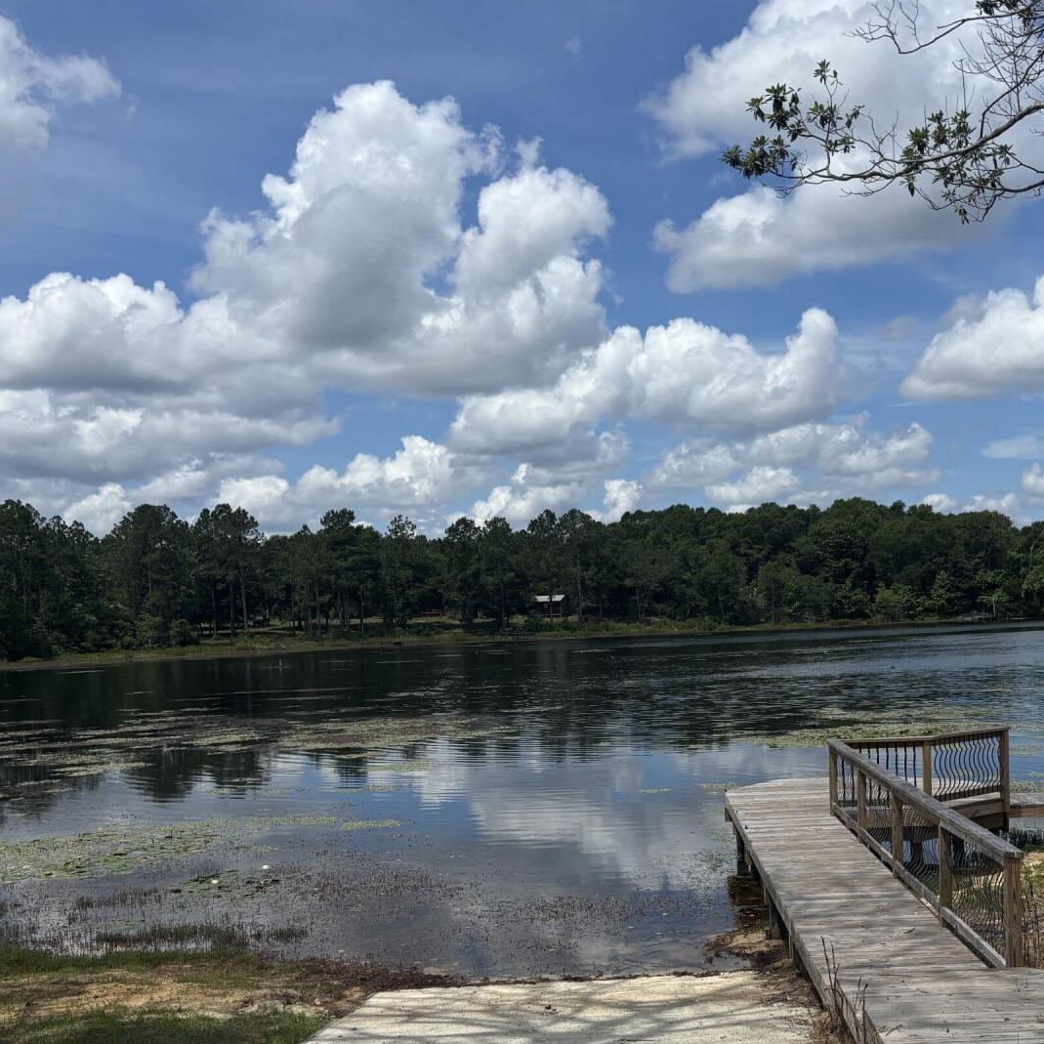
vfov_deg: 38.8
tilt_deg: -2.4
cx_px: 688
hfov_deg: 38.8
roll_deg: +2.5
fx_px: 1467
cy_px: 686
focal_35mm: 43
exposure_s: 1/7194
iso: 50
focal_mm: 5.96
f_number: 1.6
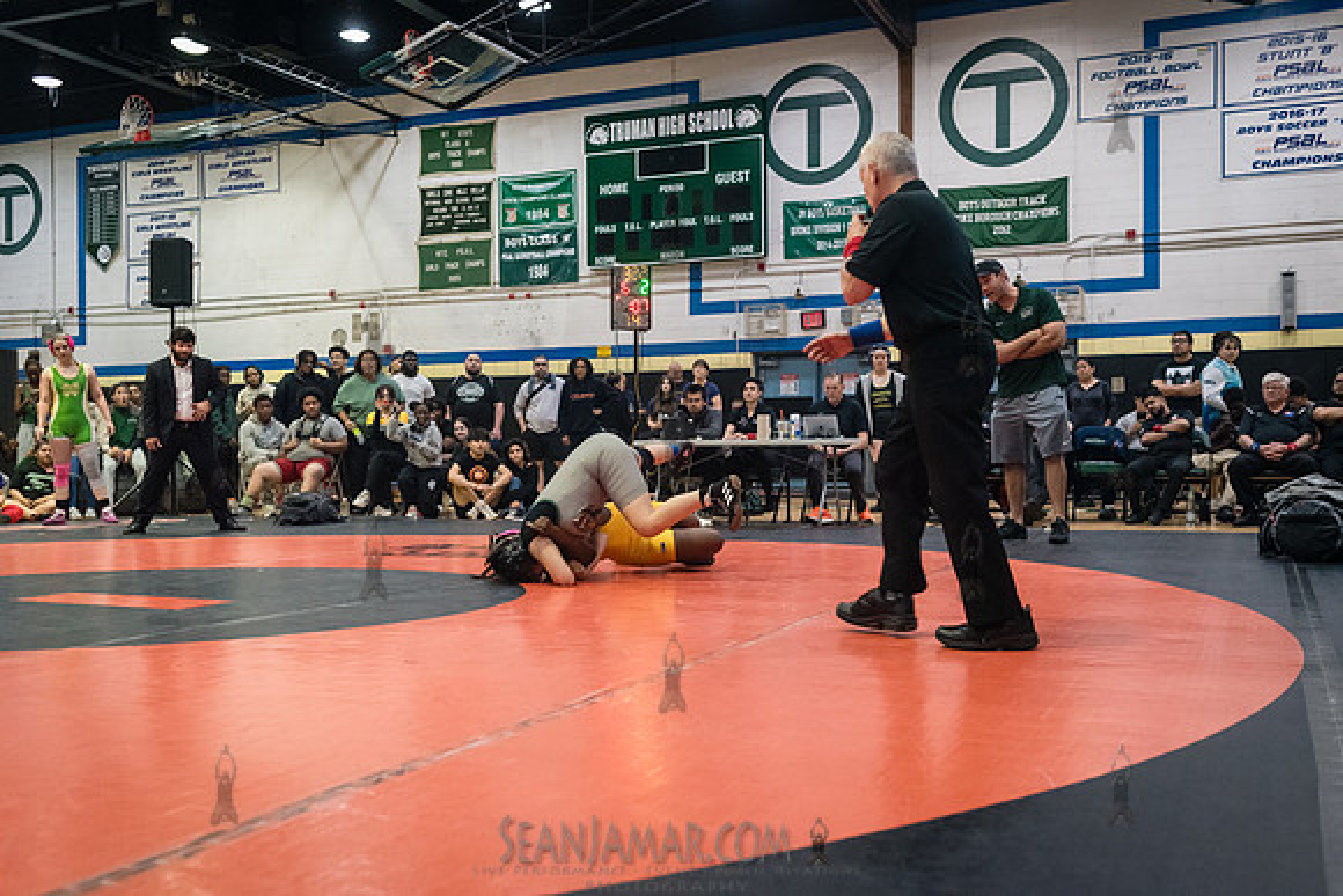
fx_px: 1306
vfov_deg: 37.9
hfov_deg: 54.4
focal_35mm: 35
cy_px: 448
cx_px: 672
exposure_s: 1/400
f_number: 3.5
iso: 6400
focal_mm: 35
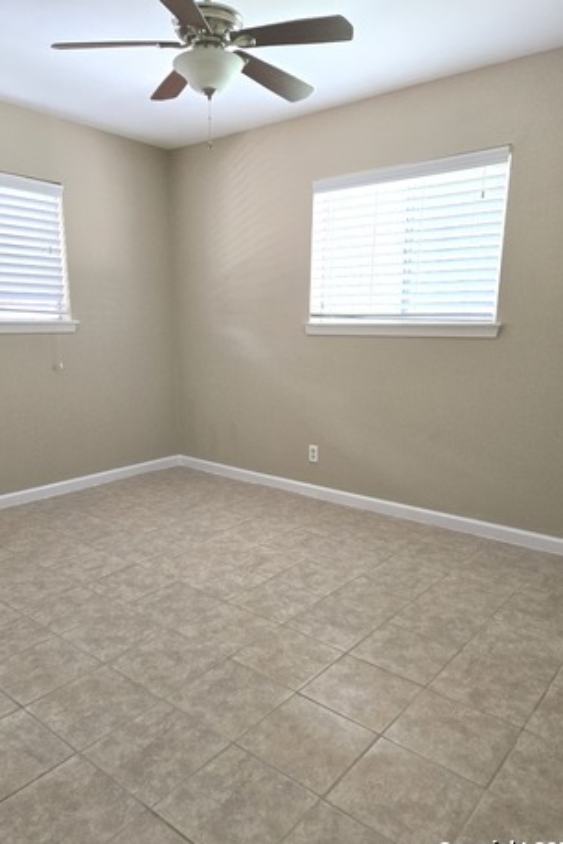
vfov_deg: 71.5
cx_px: 254
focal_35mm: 25
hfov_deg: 51.2
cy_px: 439
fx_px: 586
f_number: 1.8
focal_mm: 5.4
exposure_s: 1/180
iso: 200
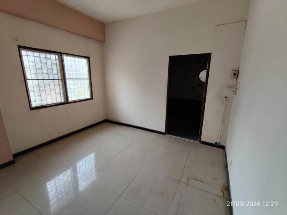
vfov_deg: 78.1
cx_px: 144
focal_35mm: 16
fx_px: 133
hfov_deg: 94.5
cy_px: 108
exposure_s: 1/50
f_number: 2.2
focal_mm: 1.67
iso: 88
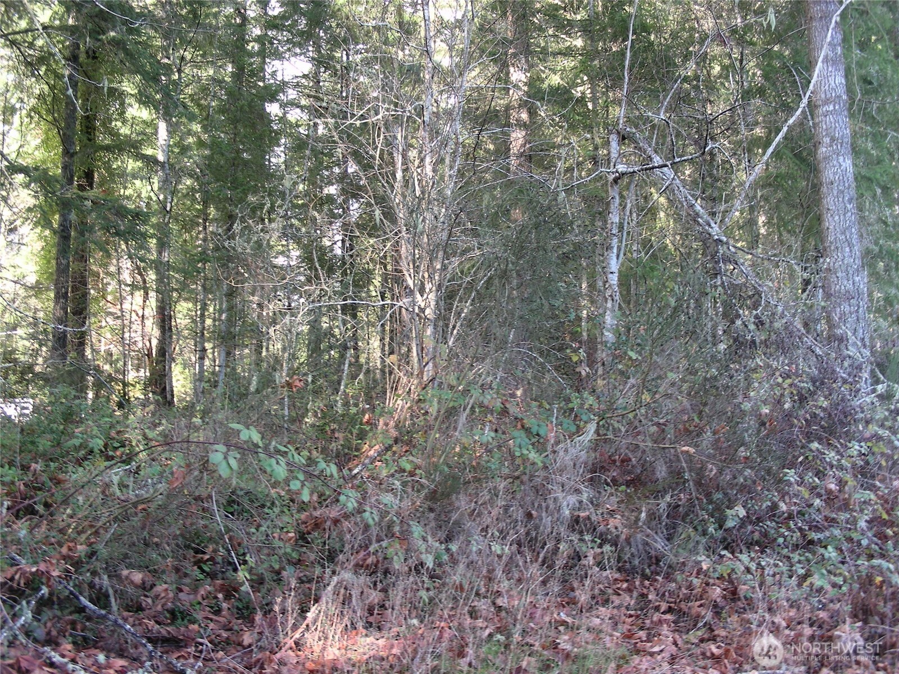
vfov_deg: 32.9
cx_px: 450
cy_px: 337
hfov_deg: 42.9
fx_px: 1143
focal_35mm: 44
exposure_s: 1/30.3
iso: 77
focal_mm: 7.4
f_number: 3.5
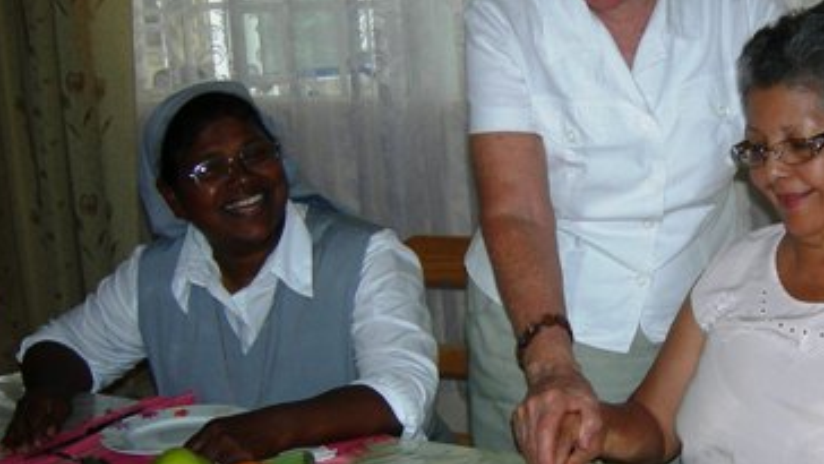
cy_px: 251
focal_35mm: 69
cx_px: 627
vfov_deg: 17.5
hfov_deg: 30.0
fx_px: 1508
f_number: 2.7
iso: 64
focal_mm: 7.5
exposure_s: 1/60.1
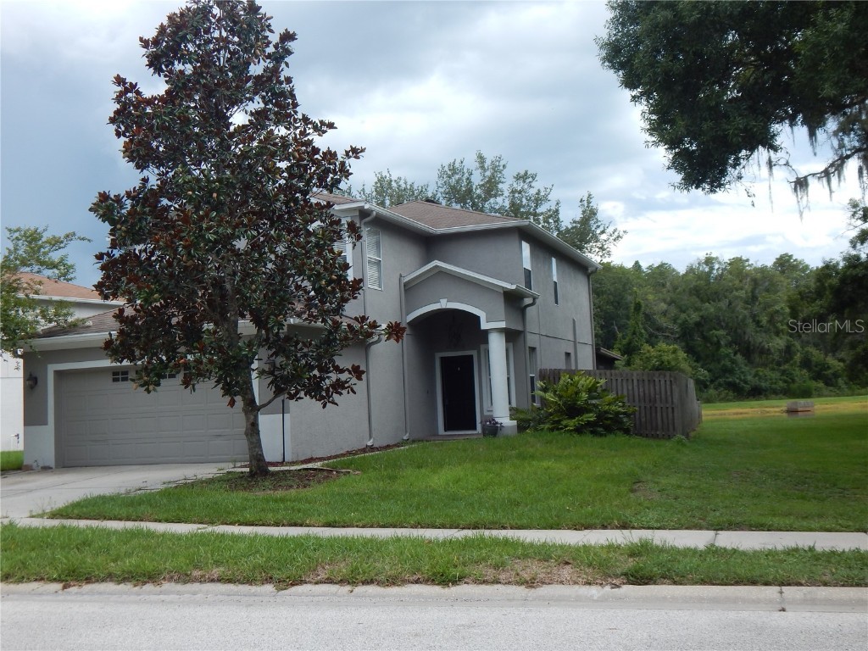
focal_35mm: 38
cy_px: 326
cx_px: 434
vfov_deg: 37.7
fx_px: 953
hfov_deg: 49.0
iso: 125
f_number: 3.4
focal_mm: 6.8
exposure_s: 1/800
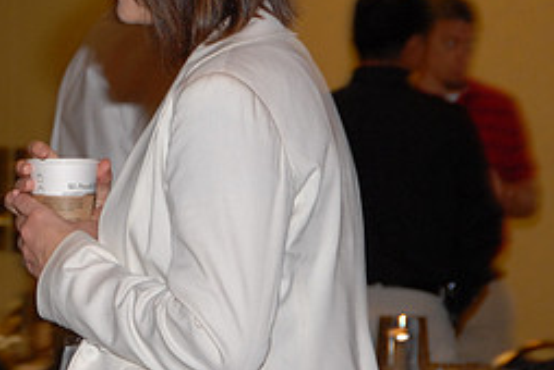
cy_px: 46
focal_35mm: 359
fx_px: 5533
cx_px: -17
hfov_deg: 5.7
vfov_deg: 3.8
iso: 400
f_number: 7.1
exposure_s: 1/30
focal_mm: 105
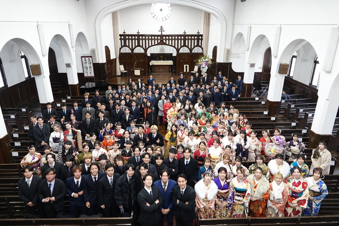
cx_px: 170
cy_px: 113
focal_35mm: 24
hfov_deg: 73.7
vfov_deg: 53.1
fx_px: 226
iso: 400
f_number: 2.4
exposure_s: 1/30
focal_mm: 8.8
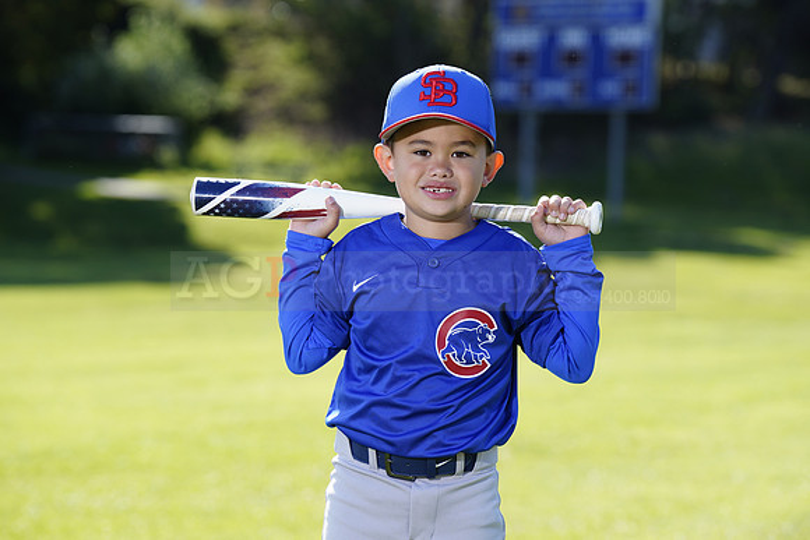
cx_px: 405
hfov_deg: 13.5
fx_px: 3421
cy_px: 270
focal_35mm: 152
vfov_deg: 9.0
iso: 100
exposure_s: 1/250
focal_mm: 152
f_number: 5
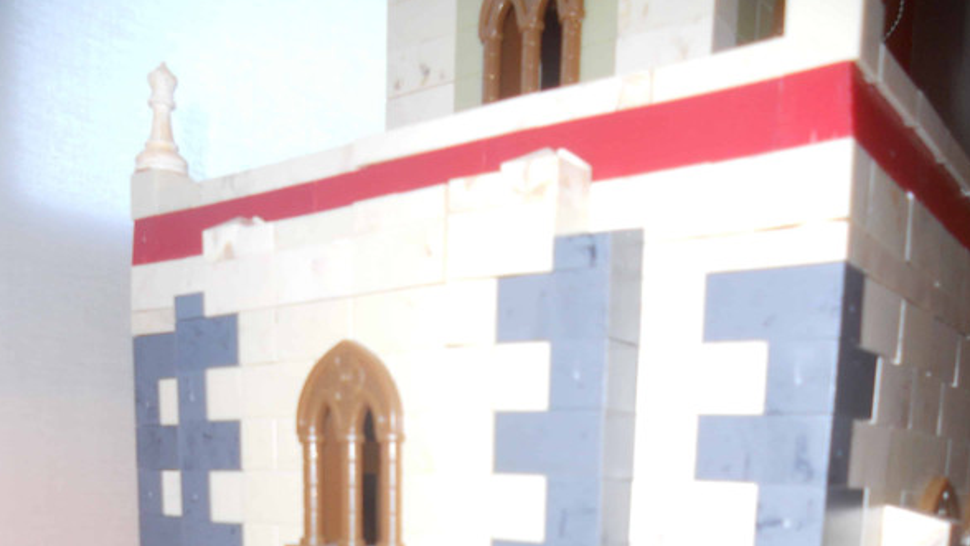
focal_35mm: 40
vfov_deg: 26.7
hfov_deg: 50.5
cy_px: 640
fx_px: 1029
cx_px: 483
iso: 80
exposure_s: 1/25
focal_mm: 4.9
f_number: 3.2
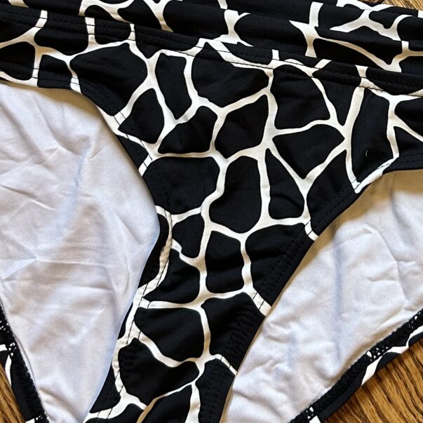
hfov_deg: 21.8
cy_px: 4
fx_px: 1078
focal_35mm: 78
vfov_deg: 21.4
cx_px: 359
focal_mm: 5.7
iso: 125
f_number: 1.5
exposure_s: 1/60
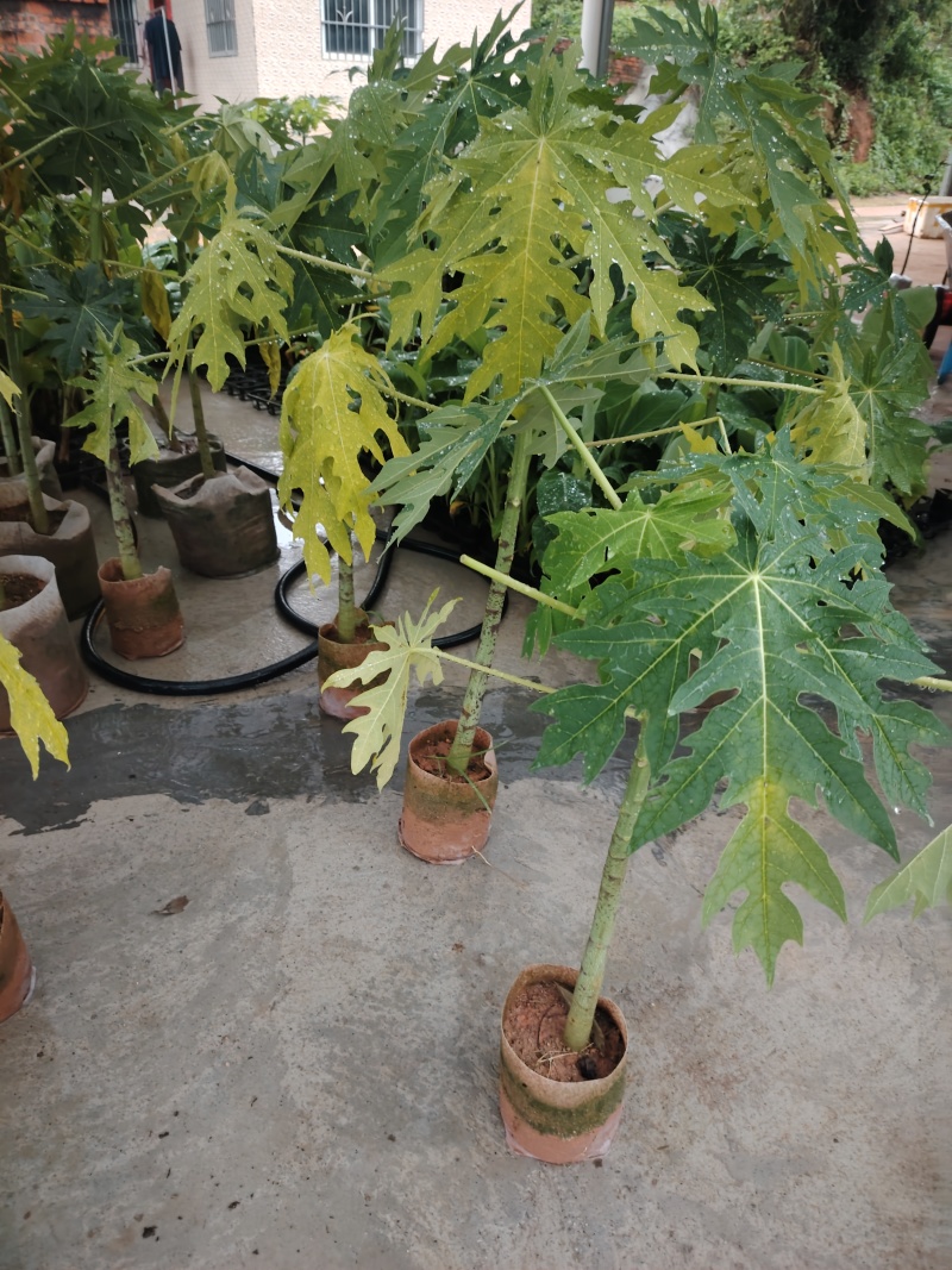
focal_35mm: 24
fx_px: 880
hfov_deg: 56.8
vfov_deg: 71.6
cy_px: 635
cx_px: 476
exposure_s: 1/30
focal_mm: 5.25
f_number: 1.75
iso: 1109
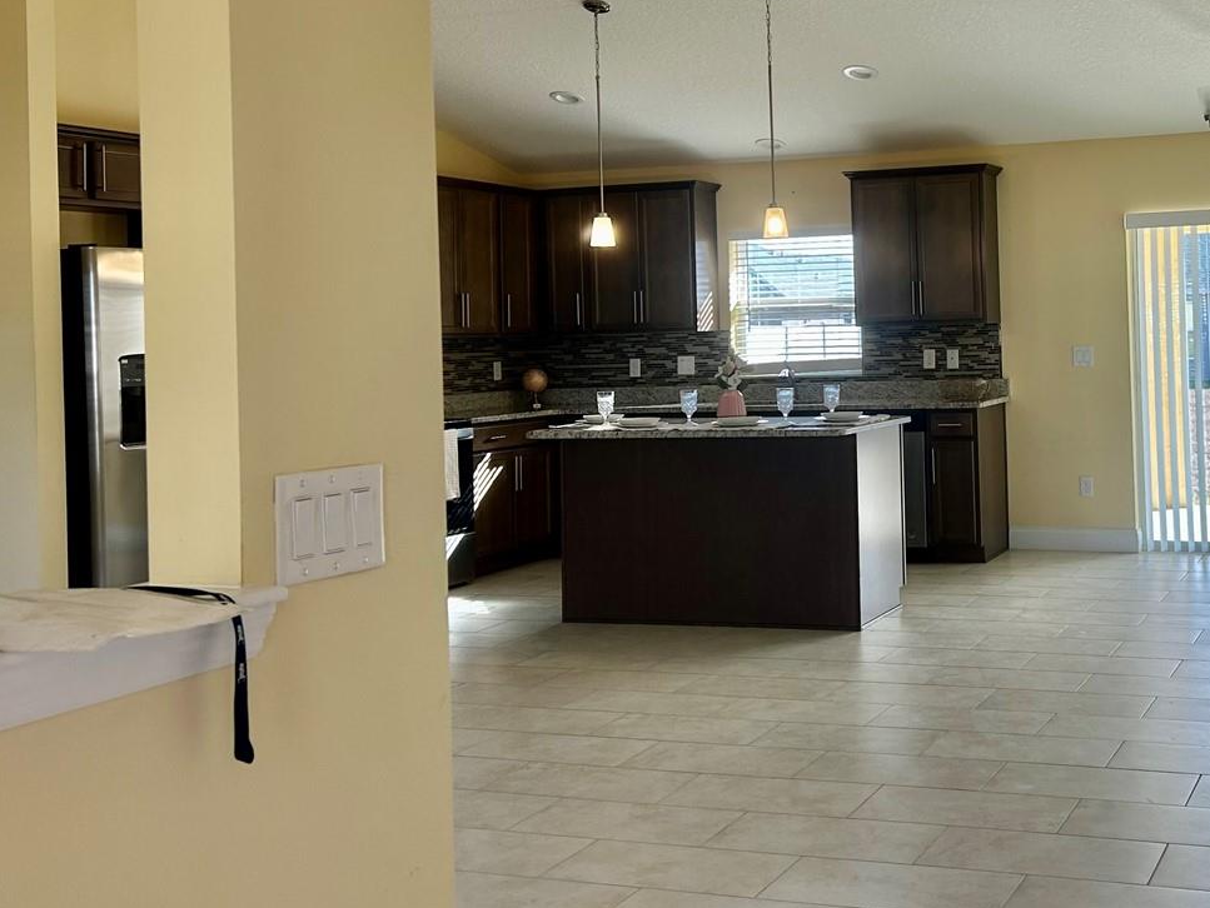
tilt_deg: +1.2
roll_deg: +1.5
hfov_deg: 42.0
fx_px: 1504
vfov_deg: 33.3
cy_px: 301
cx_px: 958
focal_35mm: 43
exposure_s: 1/180
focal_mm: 5.7
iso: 40
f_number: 1.5
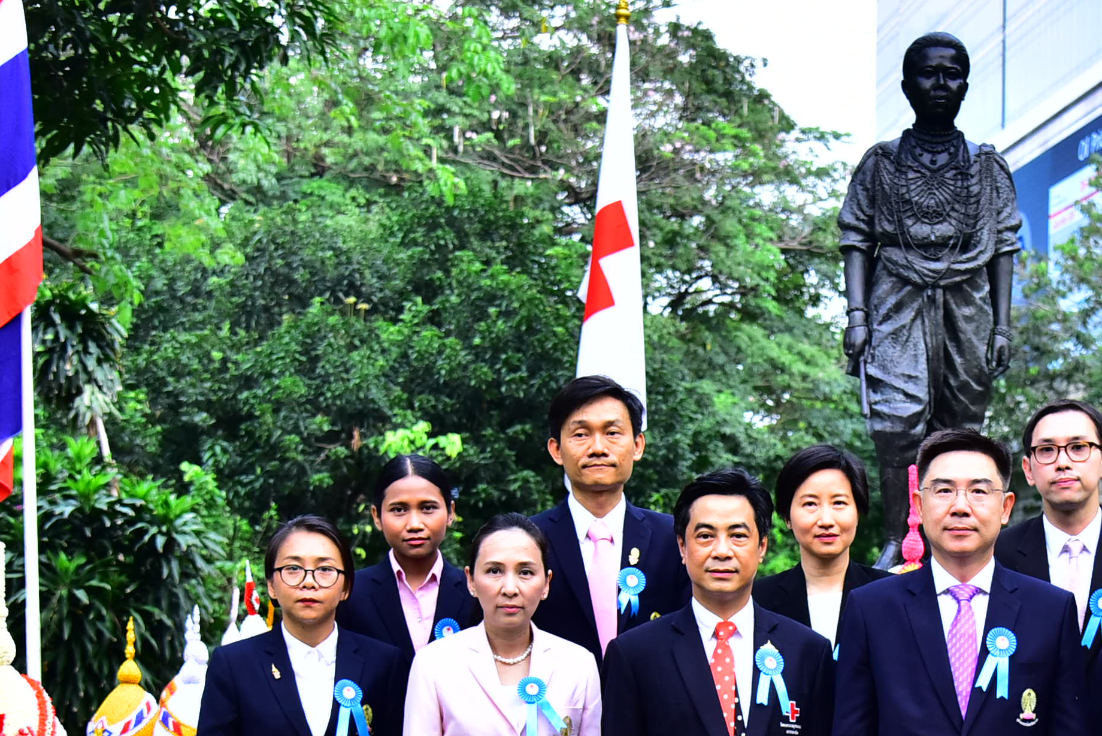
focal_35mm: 76
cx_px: 879
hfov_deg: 26.2
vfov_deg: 17.7
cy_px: 677
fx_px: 2327
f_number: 5.6
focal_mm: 38
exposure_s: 1/100
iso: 800
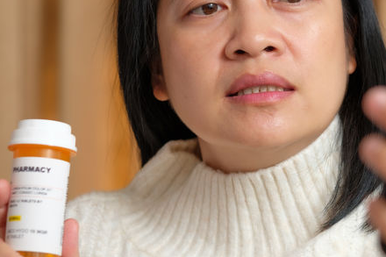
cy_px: 57
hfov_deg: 12.7
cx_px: 231
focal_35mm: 162
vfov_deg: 8.5
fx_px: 1736
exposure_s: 1/50
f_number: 2.8
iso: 250
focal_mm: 56
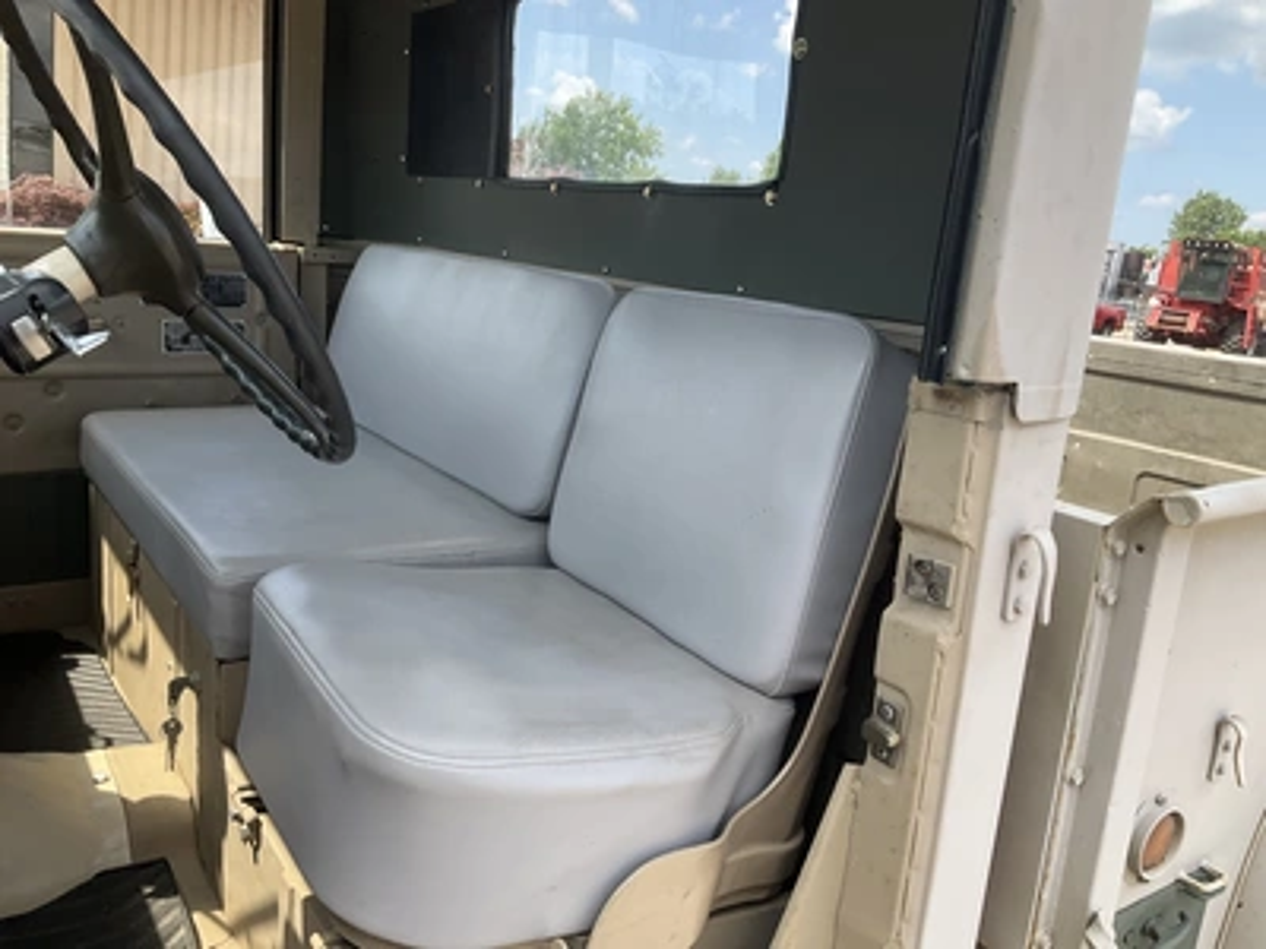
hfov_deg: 61.7
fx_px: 1061
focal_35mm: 29
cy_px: 474
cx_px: 633
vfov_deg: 48.2
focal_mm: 3
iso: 25
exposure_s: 1/568
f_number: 1.8
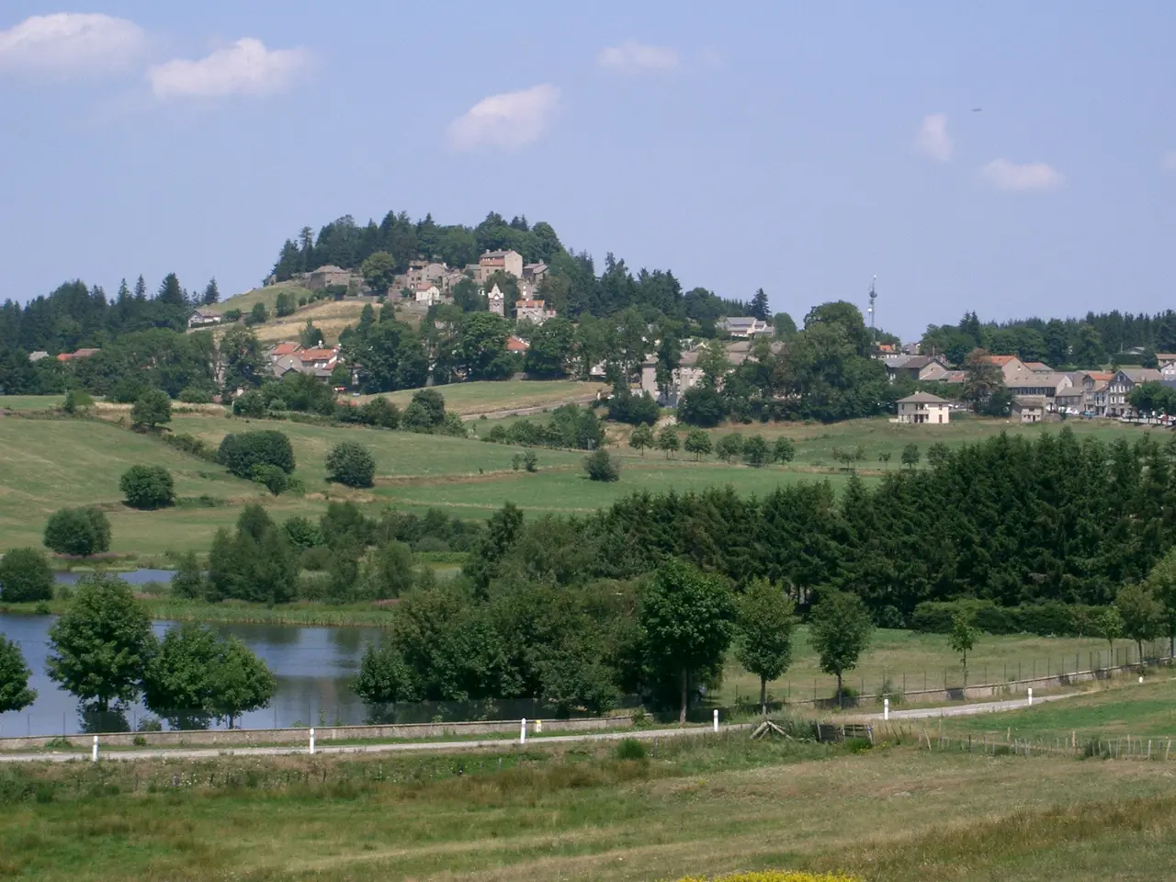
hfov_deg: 16.8
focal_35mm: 117
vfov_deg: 12.7
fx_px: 3975
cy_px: 441
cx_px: 588
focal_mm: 24
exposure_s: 1/320
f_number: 8.4
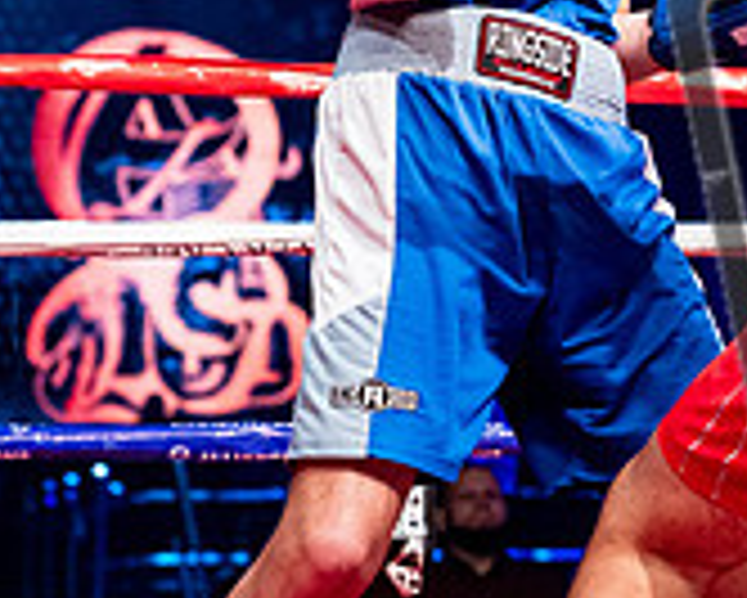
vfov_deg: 8.2
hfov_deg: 10.2
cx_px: 620
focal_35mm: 188
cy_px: 35
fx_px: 4159
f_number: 2.8
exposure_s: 1/1000
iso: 4000
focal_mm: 53
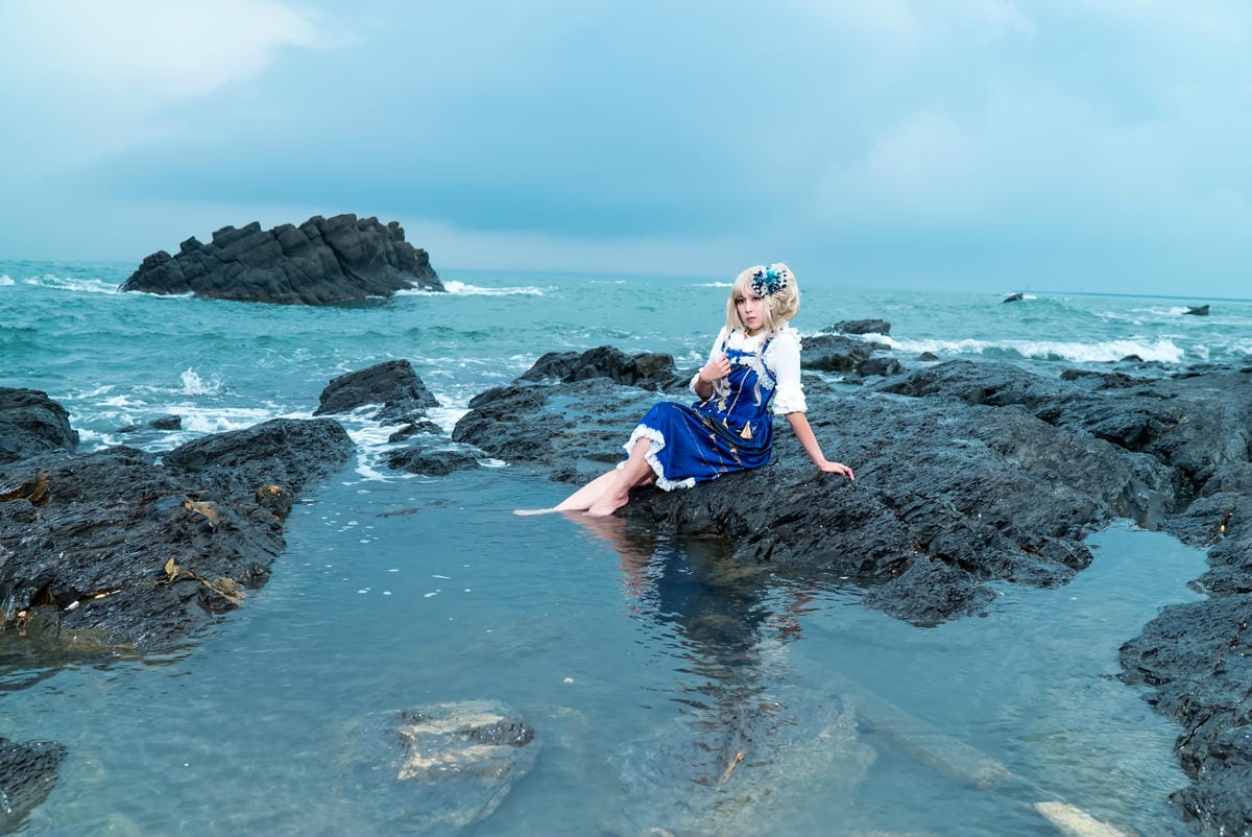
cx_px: 626
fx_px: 1218
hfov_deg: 54.4
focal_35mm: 35
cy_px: 418
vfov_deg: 37.9
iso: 100
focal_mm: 35
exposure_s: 1/250
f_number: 4.5
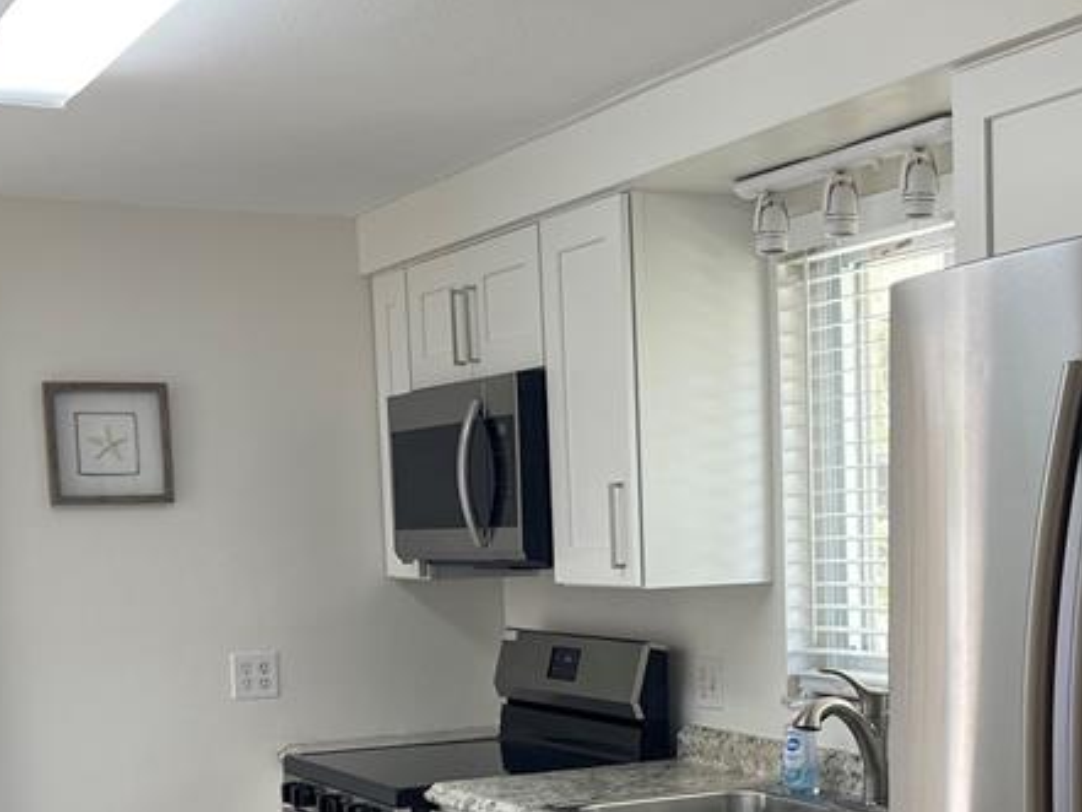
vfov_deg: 24.5
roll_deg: +1.3
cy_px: 743
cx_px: 670
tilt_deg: -7.9
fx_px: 1813
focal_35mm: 58
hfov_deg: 33.1
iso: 80
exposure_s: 1/120
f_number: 1.6
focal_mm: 5.1
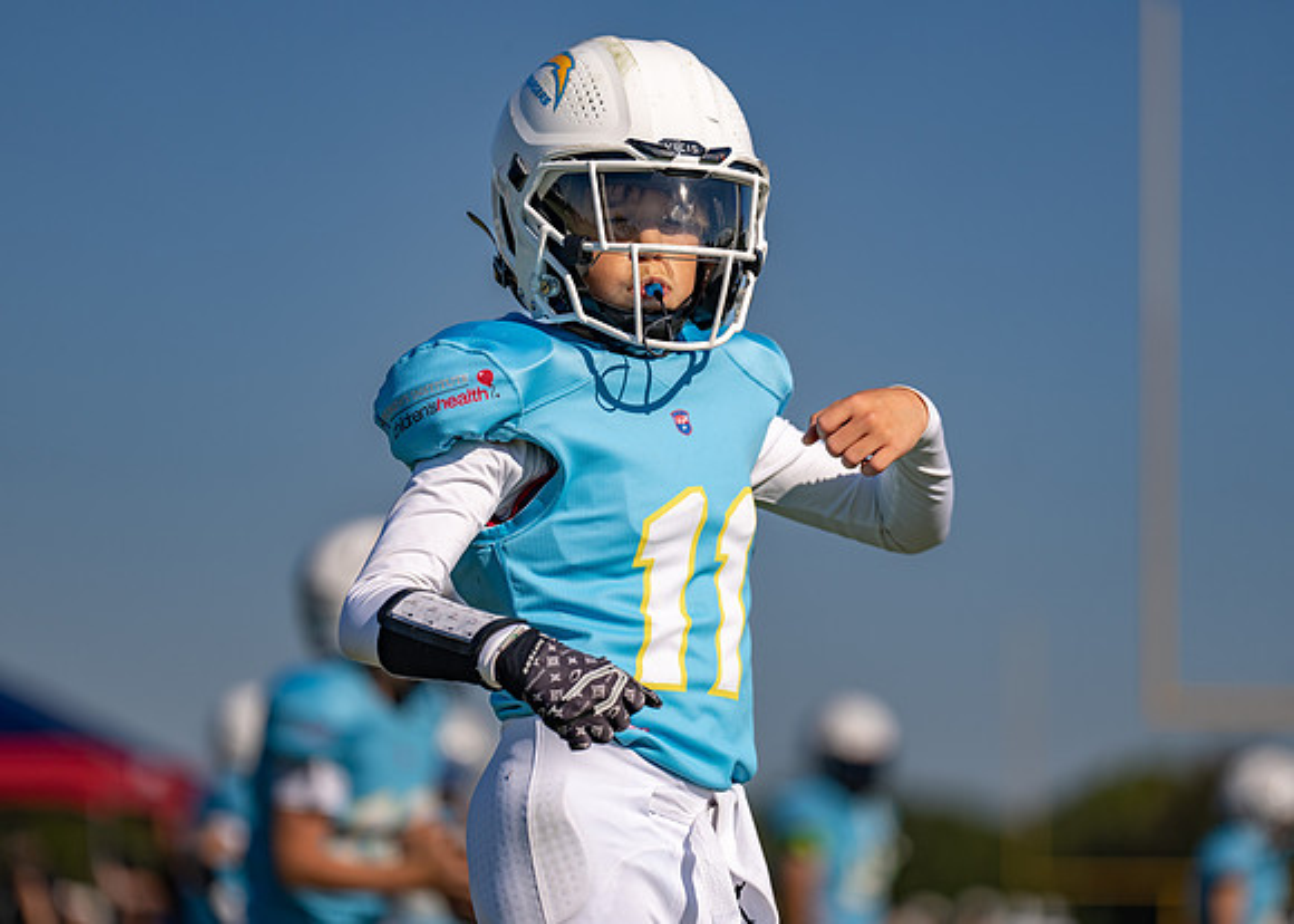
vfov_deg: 7.3
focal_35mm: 197
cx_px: 640
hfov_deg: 10.2
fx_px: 7249
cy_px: 472
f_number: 2.8
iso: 100
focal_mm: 178
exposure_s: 1/5000
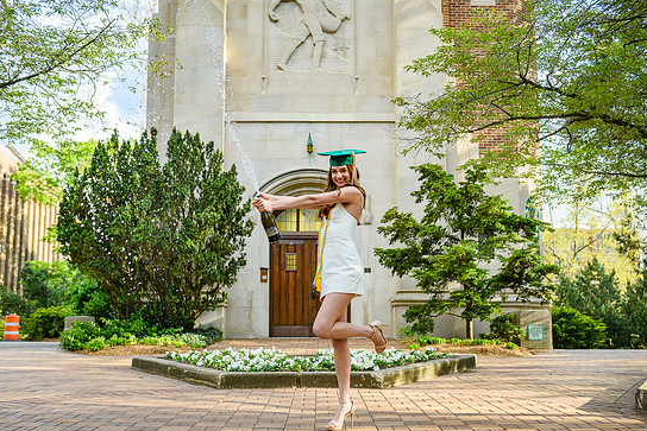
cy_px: 229
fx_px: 791
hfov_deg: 44.5
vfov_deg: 30.5
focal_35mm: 44
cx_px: 334
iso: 320
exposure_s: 1/640
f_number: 4
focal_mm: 40
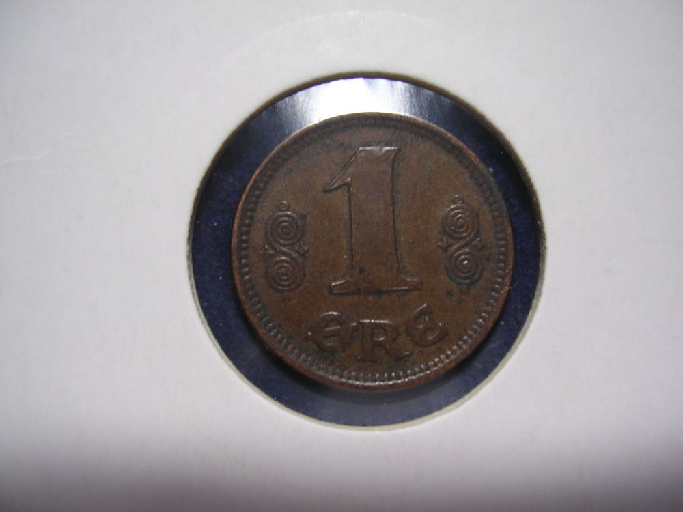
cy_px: 256
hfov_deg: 49.0
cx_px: 342
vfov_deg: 37.7
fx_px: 750
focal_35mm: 38
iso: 100
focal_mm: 5.8
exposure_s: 1/8.7
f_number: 2.8
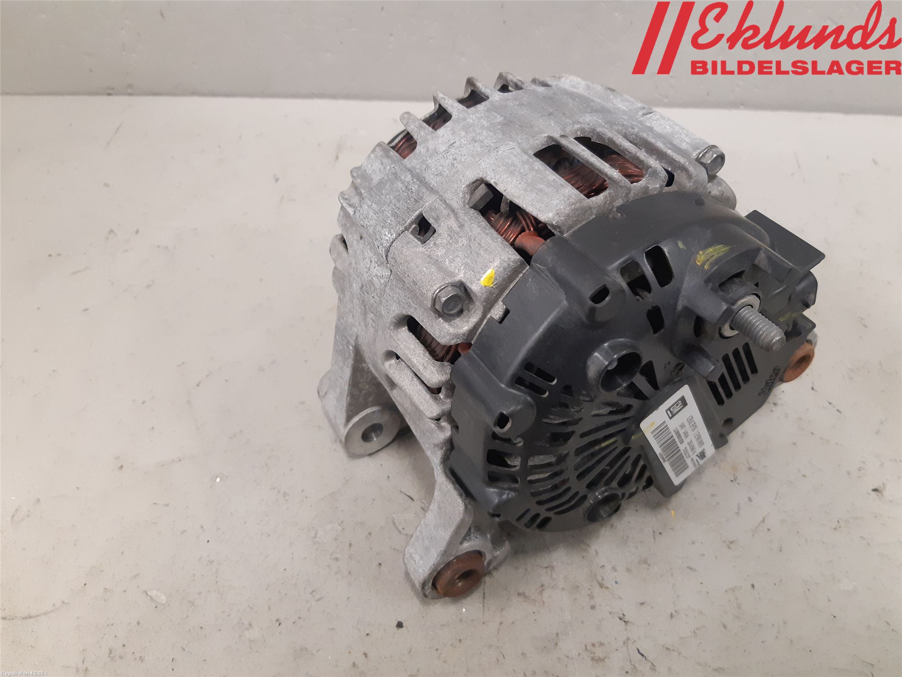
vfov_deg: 53.1
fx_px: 677
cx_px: 451
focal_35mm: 26
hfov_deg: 67.3
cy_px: 338
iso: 250
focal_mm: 3.93
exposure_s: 1/50
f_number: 1.7
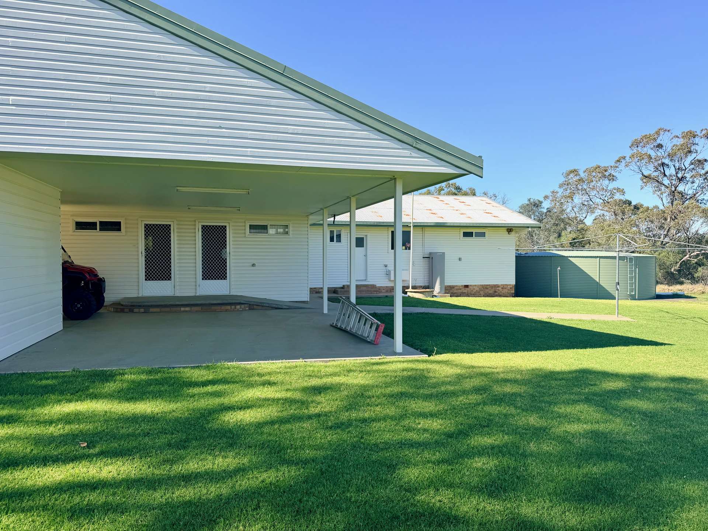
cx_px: 354
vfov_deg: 56.8
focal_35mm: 24
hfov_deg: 71.6
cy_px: 266
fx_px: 491
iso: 80
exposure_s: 1/2703
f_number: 1.78
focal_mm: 6.76
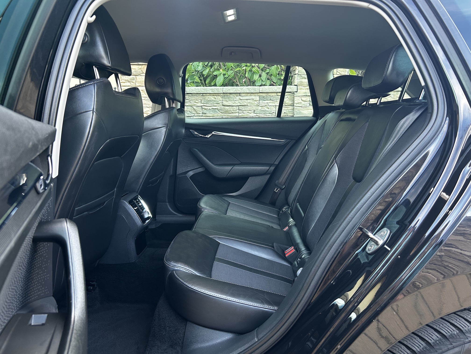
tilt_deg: -9.3
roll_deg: +0.6
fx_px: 354
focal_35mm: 26
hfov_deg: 67.3
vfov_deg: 53.1
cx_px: 236
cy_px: 177
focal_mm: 5.7
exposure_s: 1/91
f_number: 1.5
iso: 125
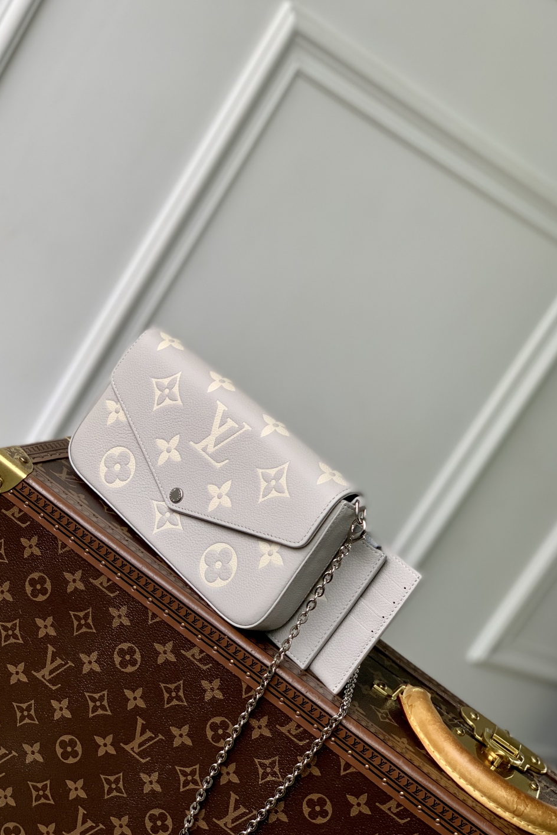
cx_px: 257
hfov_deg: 24.6
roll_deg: -32.5
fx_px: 1276
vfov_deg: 36.2
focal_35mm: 55
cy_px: 415
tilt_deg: -11.4
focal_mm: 6
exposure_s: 1/122
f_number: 2.4
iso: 50
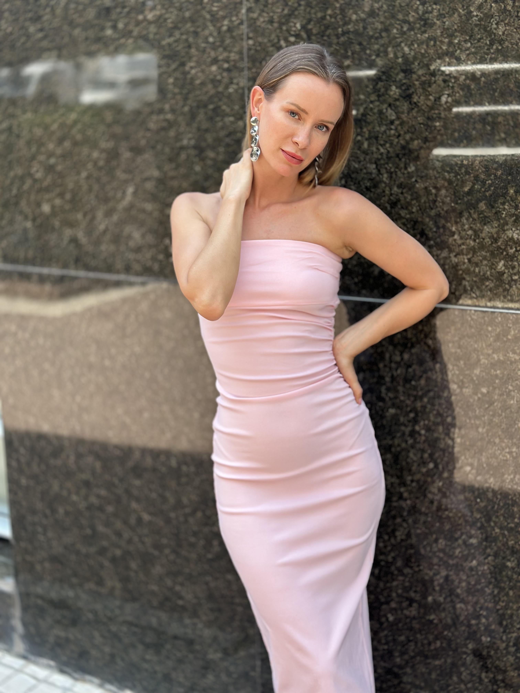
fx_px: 961
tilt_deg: -13.7
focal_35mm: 48
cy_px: 346
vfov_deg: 39.7
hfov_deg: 30.3
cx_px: 260
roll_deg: +0.3
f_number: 1.78
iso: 80
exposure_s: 1/1242
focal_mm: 6.86
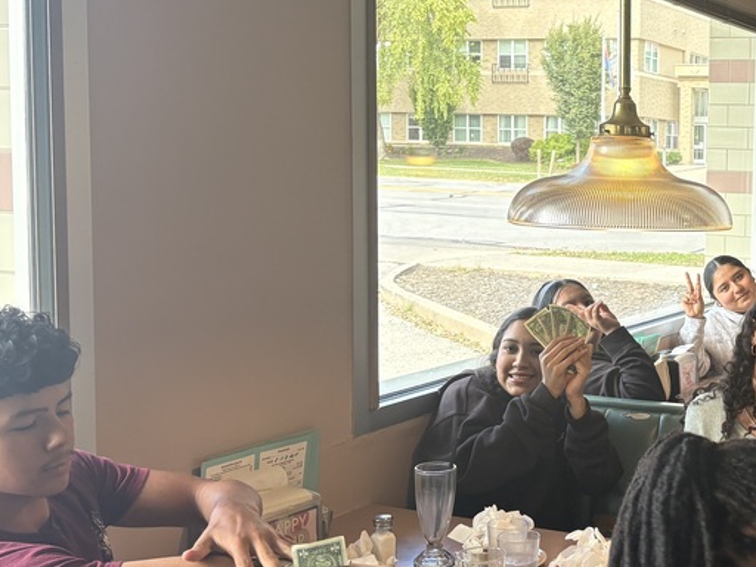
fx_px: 1136
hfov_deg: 33.9
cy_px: 275
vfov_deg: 28.0
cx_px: 741
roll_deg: -1.7
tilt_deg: -4.8
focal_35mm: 52
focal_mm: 5.96
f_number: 1.6
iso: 80
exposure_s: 1/230
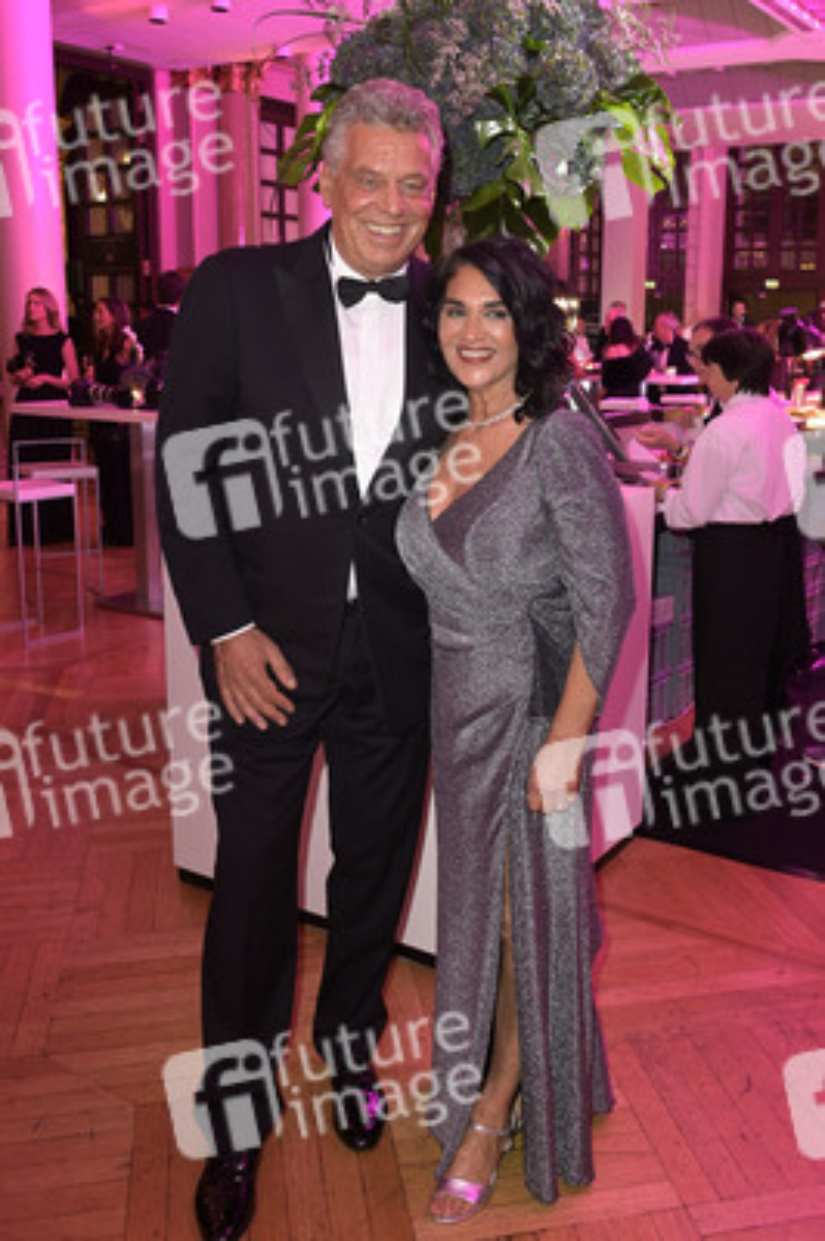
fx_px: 1067
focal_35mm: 31
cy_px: 620
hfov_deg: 42.3
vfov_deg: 60.3
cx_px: 412
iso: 2500
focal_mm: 31
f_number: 5.6
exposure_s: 1/40
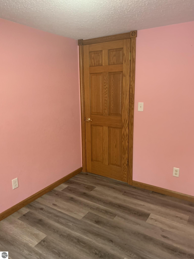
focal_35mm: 26
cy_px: 130
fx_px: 194
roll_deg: +1.3
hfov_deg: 53.1
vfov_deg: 67.3
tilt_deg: -7.4
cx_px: 97
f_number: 1.8
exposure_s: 1/60
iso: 320
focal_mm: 4.25
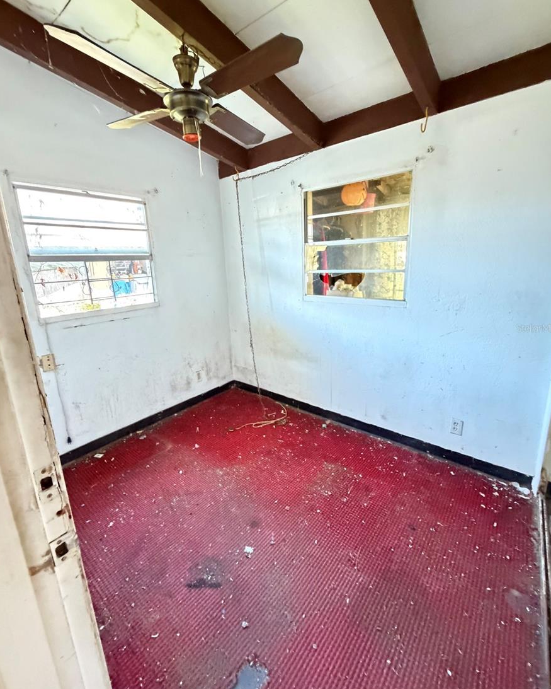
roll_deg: +3.9
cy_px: 328
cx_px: 278
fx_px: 306
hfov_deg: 84.1
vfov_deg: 96.7
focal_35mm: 15
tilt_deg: -12.8
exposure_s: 1/30
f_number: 2.2
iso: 1600
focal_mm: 2.22
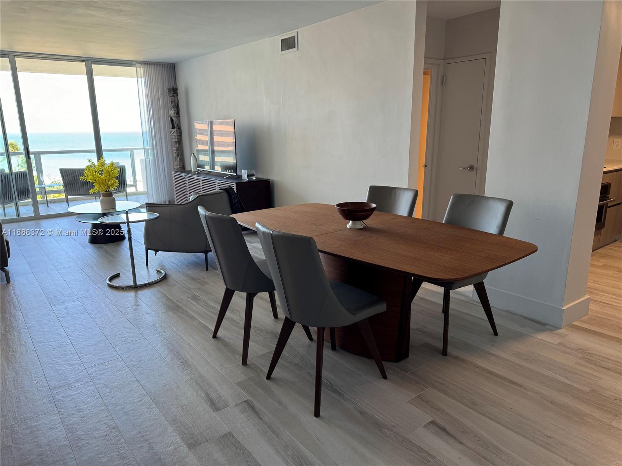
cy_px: 233
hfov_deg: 71.6
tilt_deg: -14.4
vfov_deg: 56.8
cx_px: 311
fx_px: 431
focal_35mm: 24
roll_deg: +0.8
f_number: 1.78
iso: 100
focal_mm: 6.76
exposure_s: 1/120
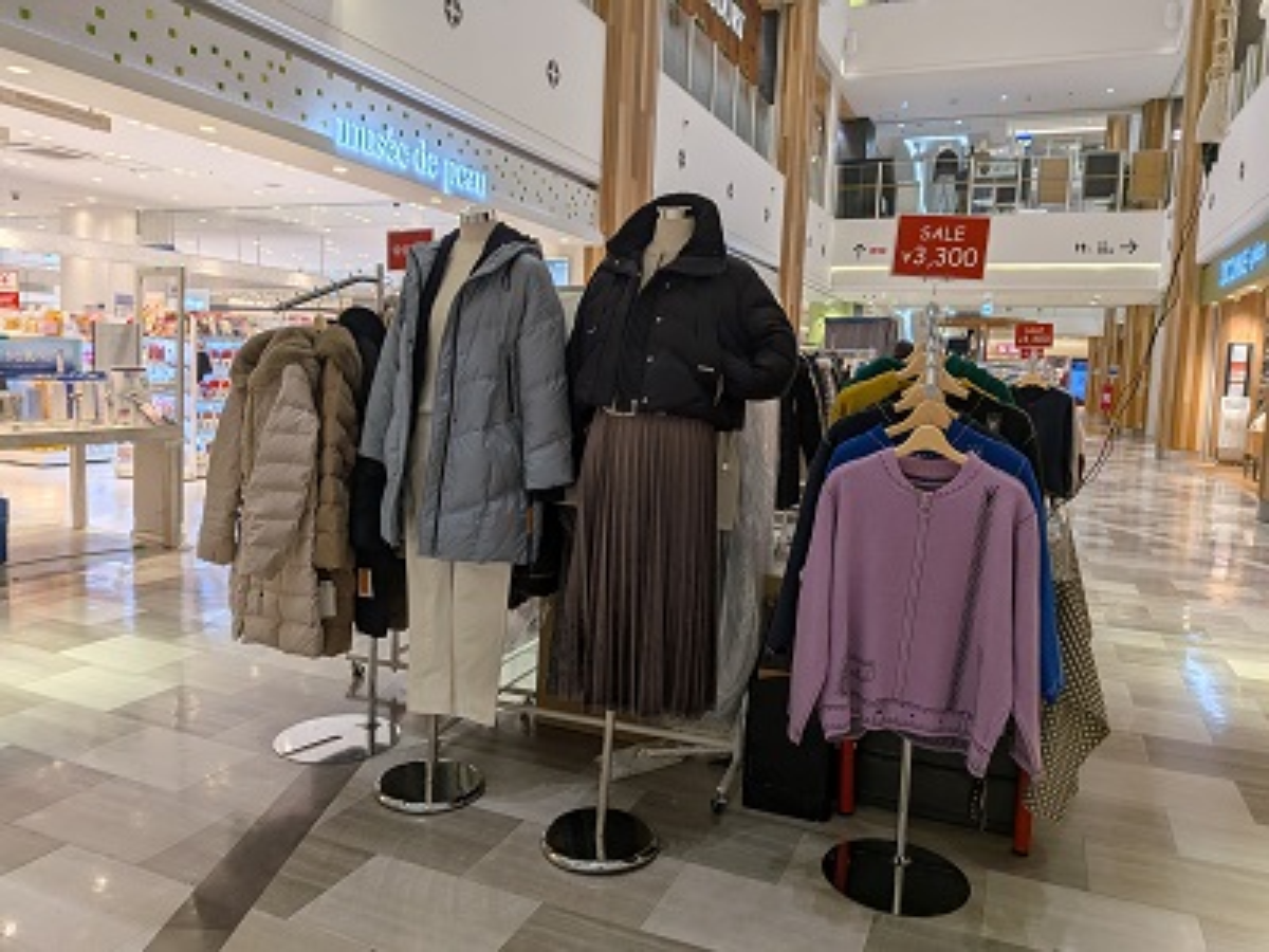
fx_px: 880
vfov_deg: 56.8
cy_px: 476
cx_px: 634
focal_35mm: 24
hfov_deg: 71.6
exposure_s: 1/598
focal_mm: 4.53
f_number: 1.7
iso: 28
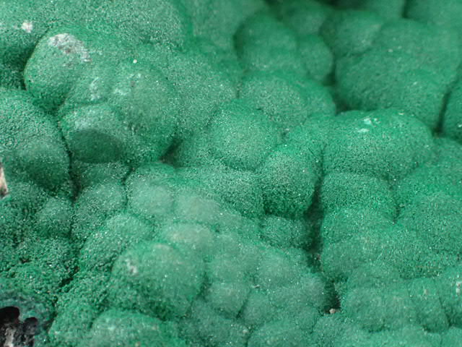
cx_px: 231
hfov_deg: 19.6
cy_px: 174
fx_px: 1335
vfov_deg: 14.8
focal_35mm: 100
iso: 800
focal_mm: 18
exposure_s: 1/320
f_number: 4.9
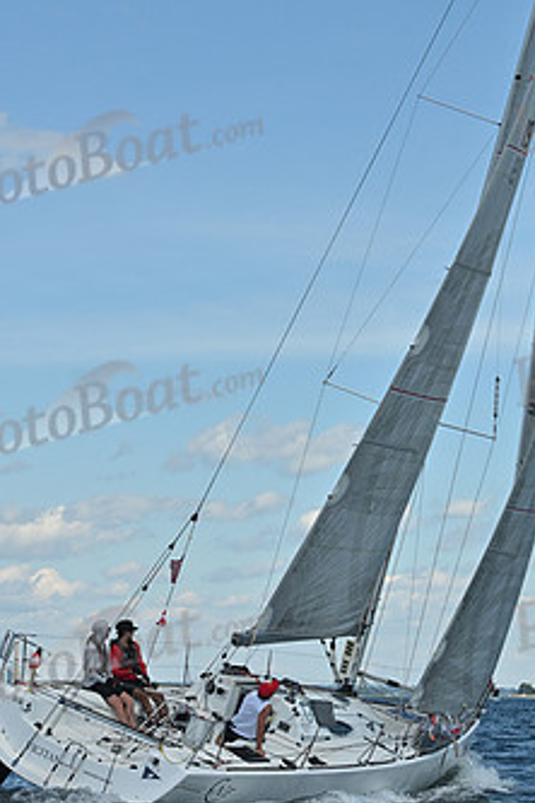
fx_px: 2719
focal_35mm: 122
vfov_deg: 16.7
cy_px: 253
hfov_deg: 11.2
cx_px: 389
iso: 250
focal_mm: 70
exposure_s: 1/1250
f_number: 8
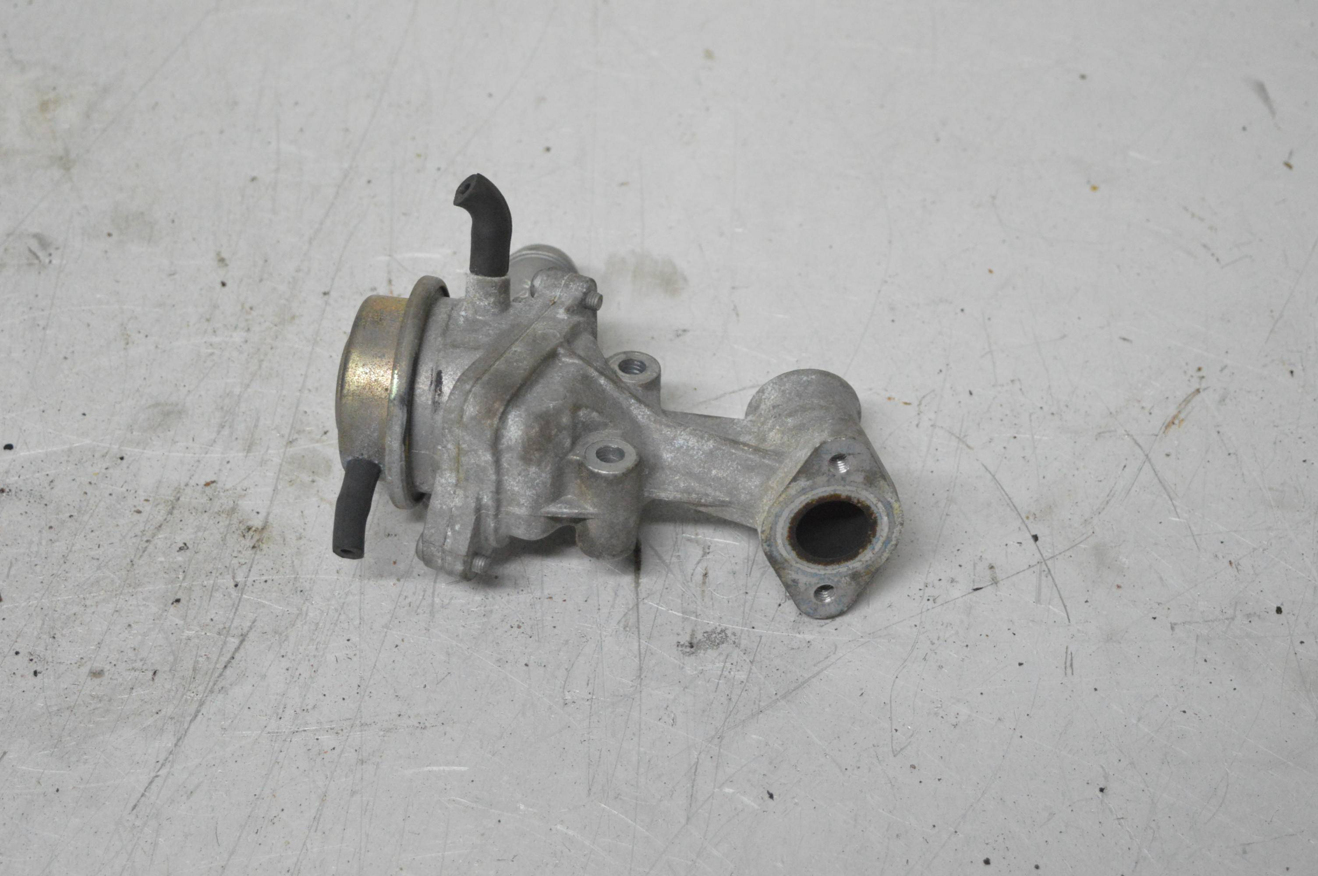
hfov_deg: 29.3
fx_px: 2524
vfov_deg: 19.7
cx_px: 659
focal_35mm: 69
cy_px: 438
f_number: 5
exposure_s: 1/250
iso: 3600
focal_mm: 46
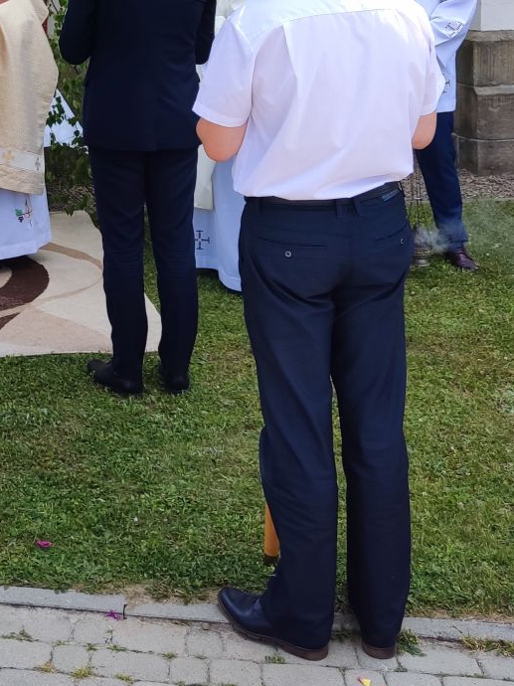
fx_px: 1149
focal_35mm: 58
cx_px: -46
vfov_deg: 31.2
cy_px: 32
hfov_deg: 23.7
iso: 50
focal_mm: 4.71
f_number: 1.79
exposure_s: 1/438
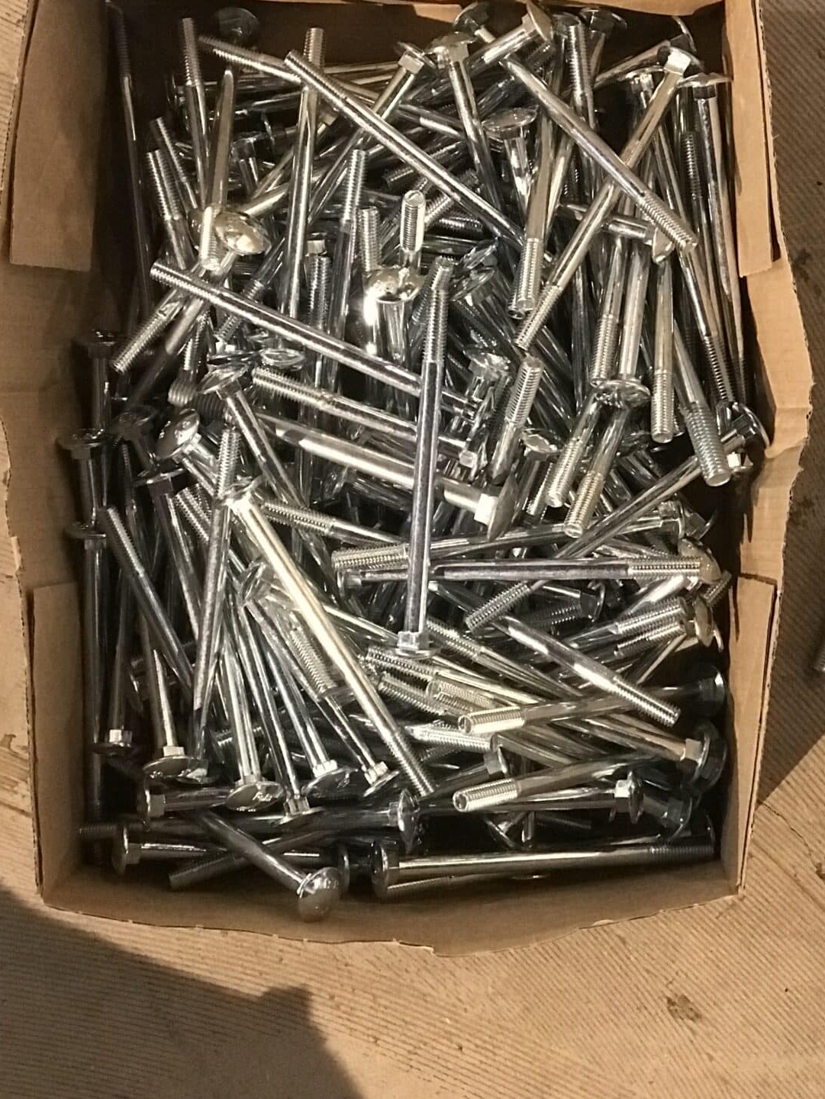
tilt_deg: -85.8
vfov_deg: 24.0
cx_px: 533
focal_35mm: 81
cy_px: 354
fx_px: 2574
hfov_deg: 18.2
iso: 1000
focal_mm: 6.6
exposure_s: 1/67
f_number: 2.8
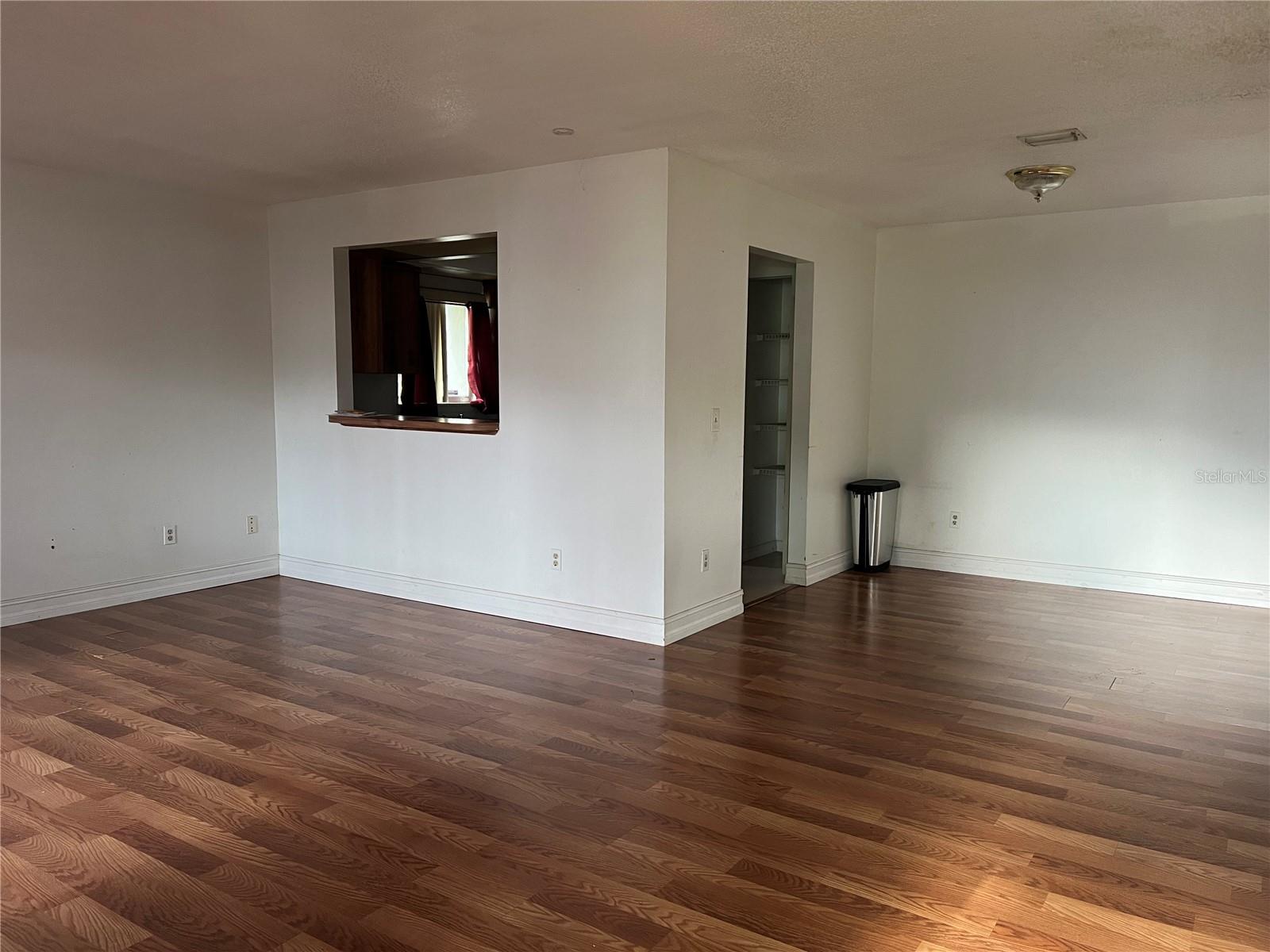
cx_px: 635
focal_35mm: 26
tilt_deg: -6.6
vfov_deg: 53.1
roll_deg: +0.6
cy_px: 476
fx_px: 954
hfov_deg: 67.3
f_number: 1.5
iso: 125
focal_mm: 5.7
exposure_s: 1/66
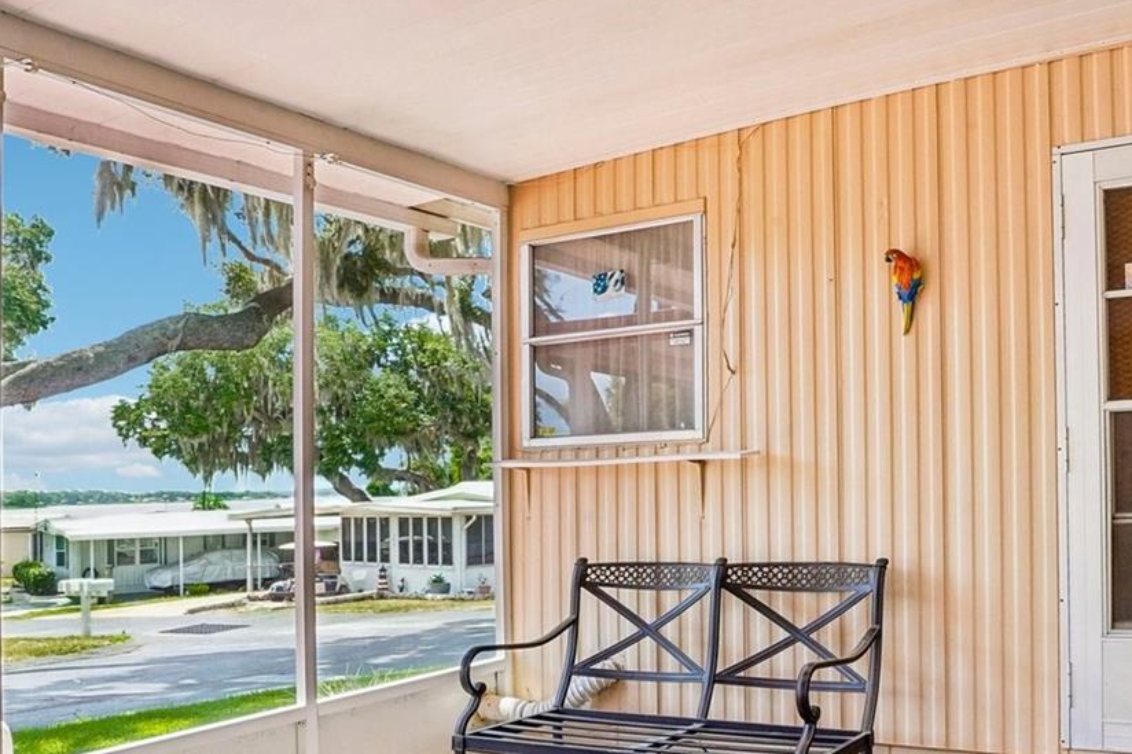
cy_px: 475
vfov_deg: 39.7
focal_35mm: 33
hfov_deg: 56.1
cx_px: 749
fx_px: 1037
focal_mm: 17
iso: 400
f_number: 20
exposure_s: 1/13
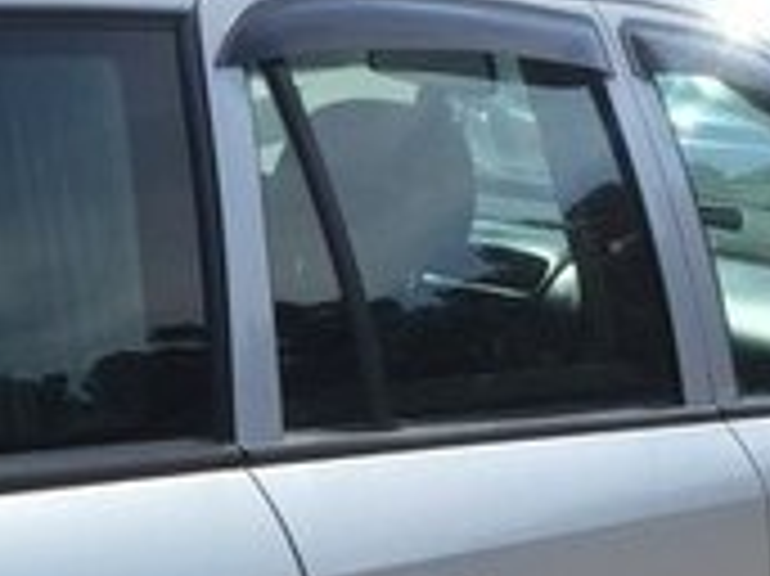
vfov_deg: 12.7
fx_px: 2490
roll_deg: -3.4
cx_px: 41
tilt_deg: -21.4
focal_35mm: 112
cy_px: 767
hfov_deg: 17.3
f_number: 2.2
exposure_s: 1/1582
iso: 32
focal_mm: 4.15
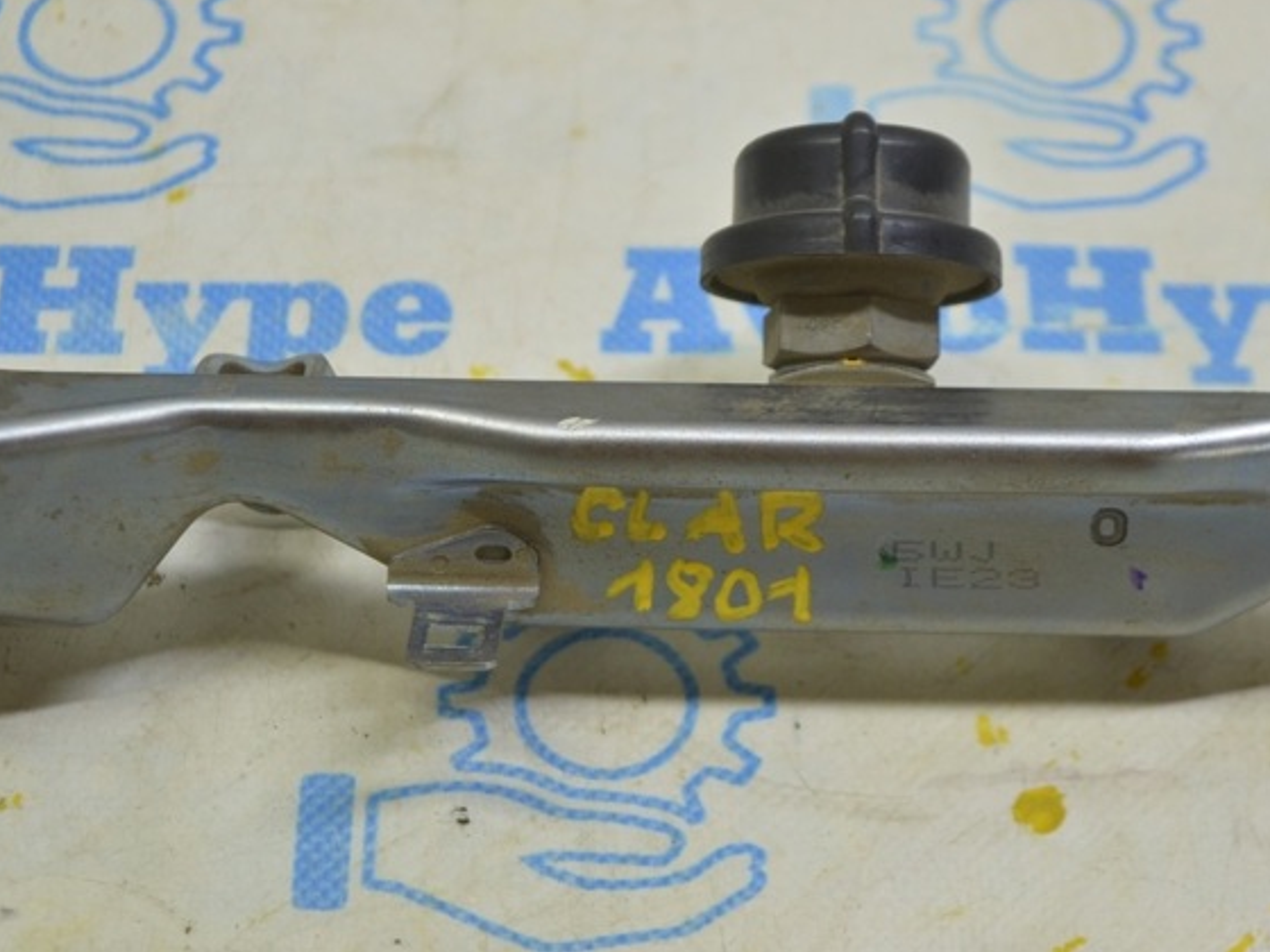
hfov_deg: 21.6
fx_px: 3322
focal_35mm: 91
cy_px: 473
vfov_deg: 16.3
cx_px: 703
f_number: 5.6
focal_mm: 55
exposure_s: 1/25
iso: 400
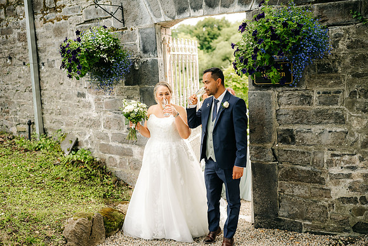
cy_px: 123
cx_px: 184
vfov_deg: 37.9
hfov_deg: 54.4
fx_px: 358
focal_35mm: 35
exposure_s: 1/400
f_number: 2
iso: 100
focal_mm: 35
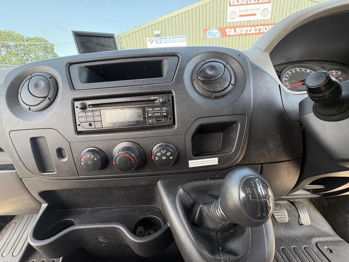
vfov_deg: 85.7
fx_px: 141
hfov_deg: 102.1
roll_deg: +2.3
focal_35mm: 14
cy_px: 131
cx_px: 174
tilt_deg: -18.8
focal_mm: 2.22
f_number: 2.2
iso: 160
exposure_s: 1/99
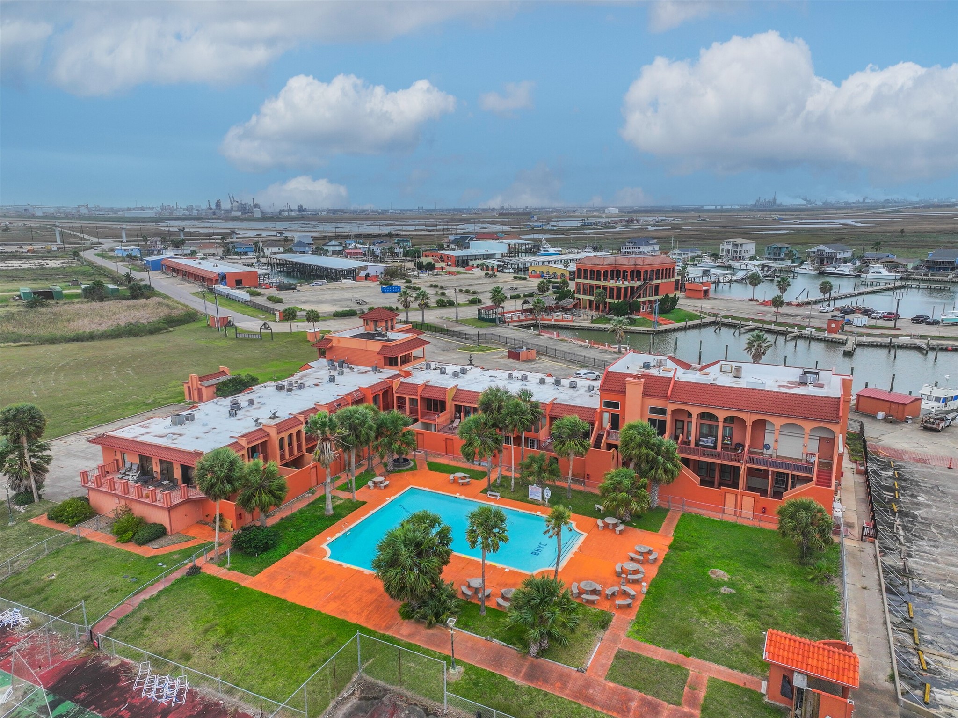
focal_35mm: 24
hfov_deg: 71.6
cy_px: 359
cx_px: 479
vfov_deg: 56.8
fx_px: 664
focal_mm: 12.29
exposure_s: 1/500
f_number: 2.8
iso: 110
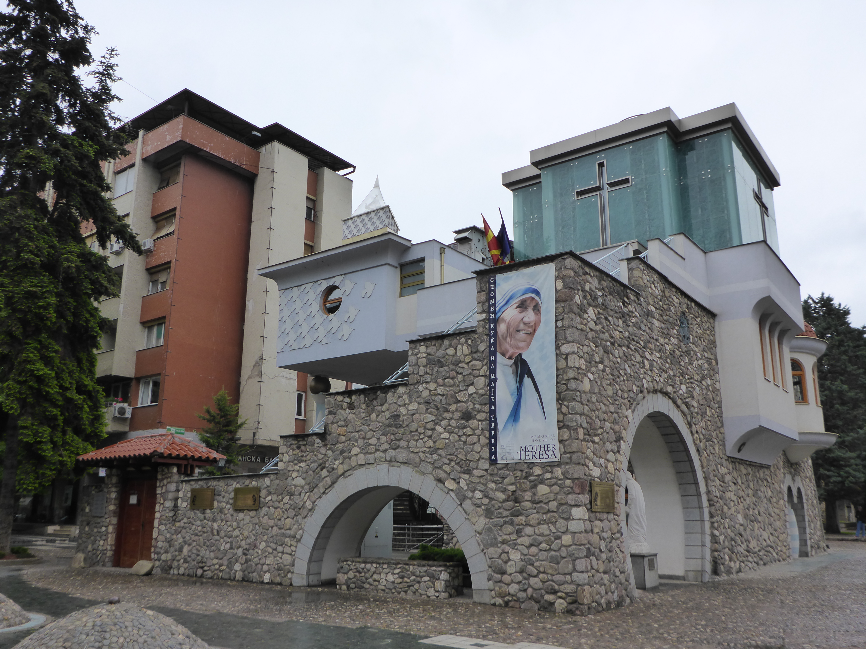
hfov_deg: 63.4
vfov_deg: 49.7
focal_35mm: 28
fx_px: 700
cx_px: 433
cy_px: 324
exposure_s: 1/400
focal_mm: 4.9
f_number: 3.3
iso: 200
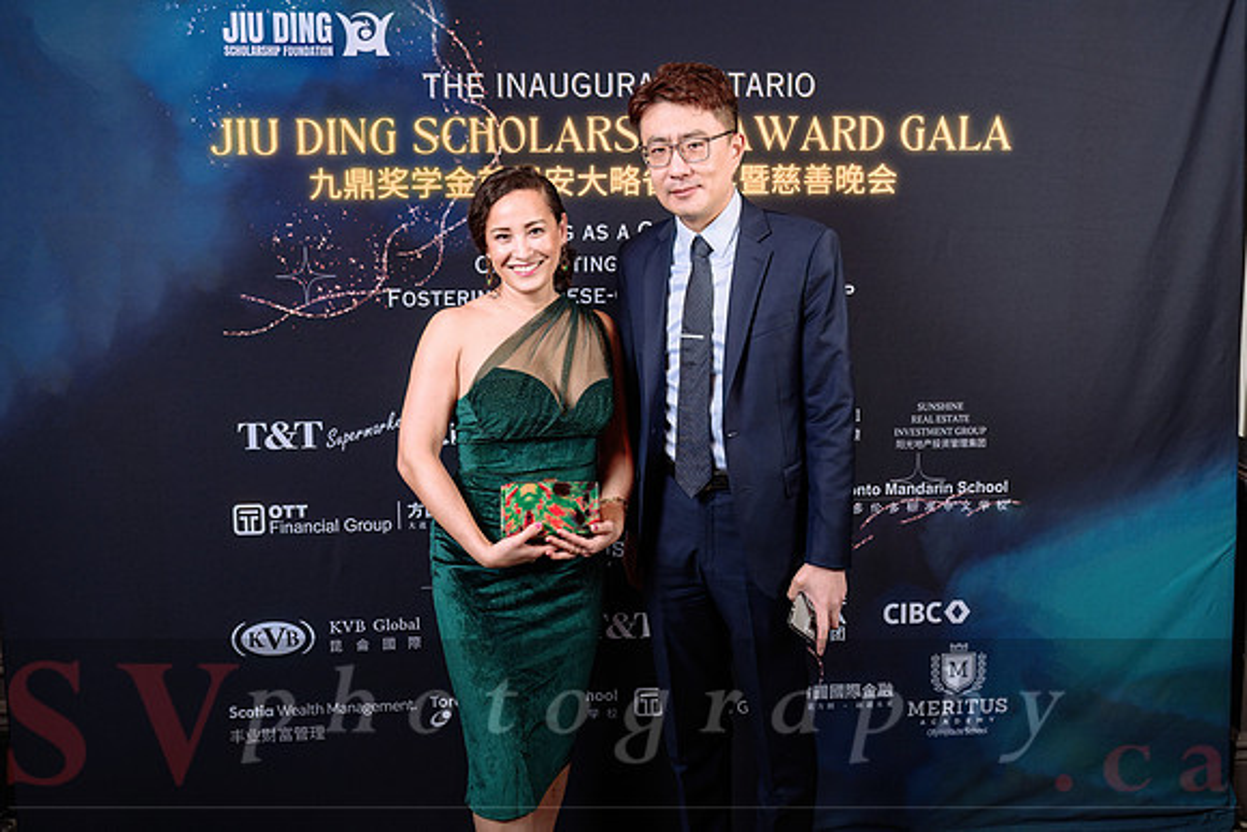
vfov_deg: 41.5
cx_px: 685
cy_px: 342
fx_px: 1092
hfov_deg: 59.3
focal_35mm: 32
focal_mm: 26.5
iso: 500
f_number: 4
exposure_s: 1/125
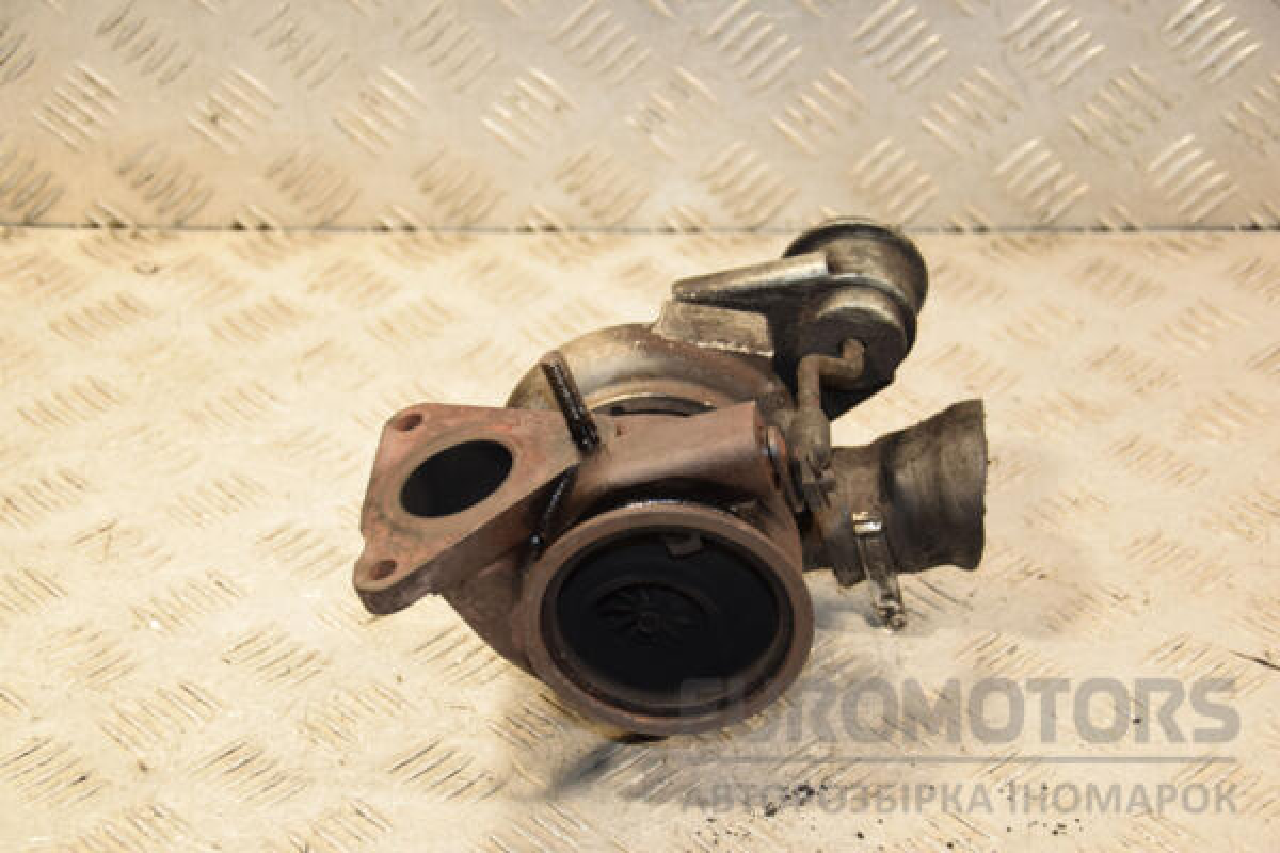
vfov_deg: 17.5
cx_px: 640
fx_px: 2773
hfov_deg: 26.0
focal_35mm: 78
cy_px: 426
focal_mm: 52
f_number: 5.6
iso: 800
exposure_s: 1/200
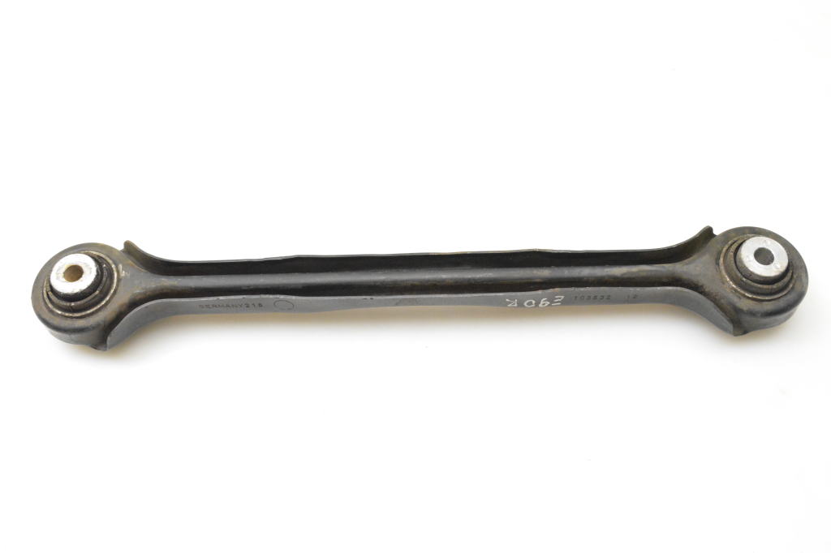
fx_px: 900
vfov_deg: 34.2
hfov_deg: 49.6
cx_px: 416
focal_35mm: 39
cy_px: 276
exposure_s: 1/320
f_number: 9
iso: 6400
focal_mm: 26
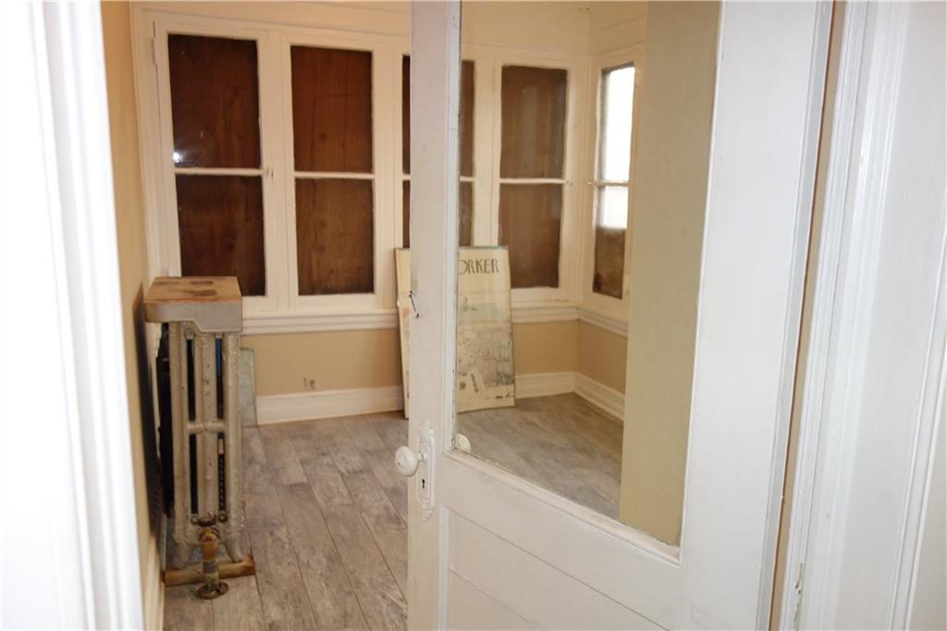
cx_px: 474
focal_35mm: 28
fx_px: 736
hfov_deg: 65.5
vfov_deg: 46.4
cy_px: 316
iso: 125
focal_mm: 10.4
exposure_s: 1/50
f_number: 1.8
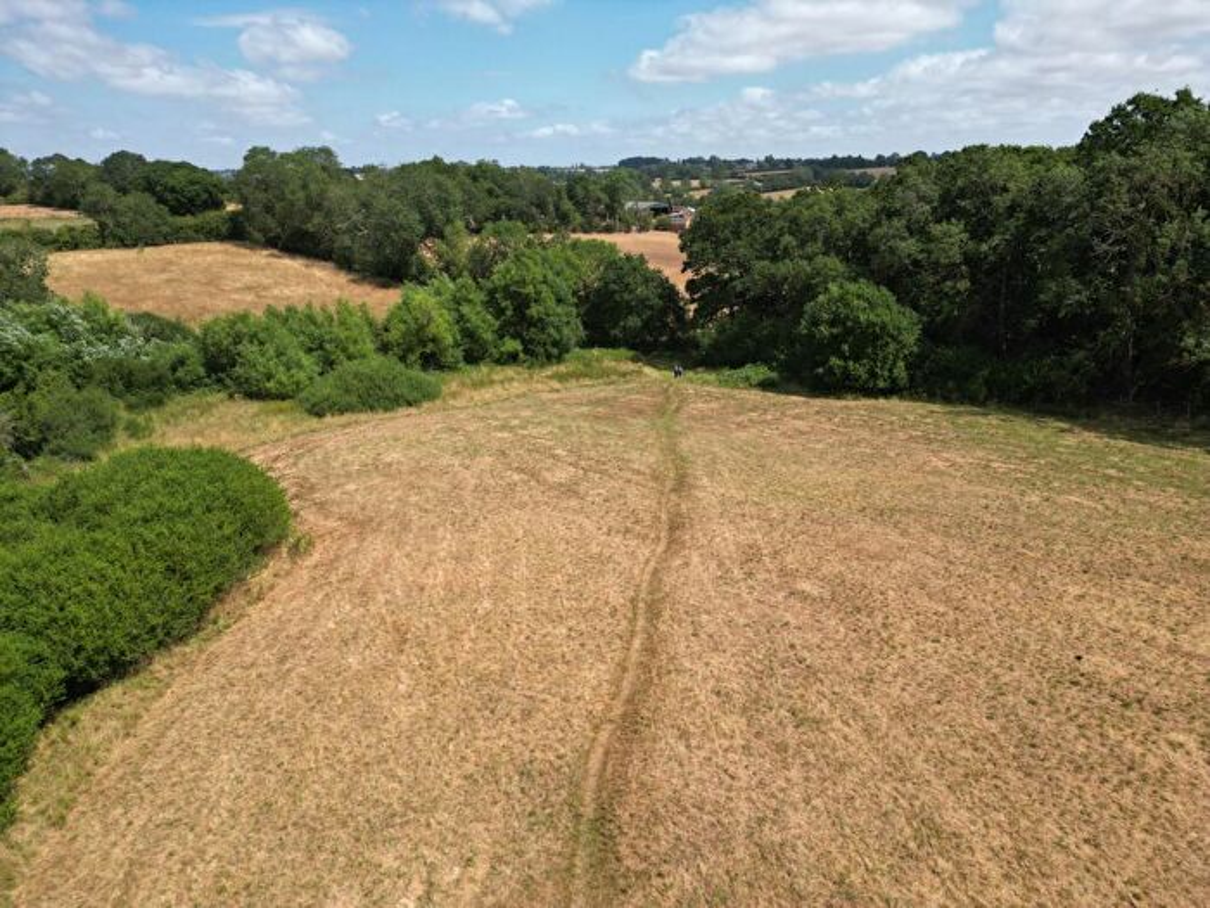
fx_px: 839
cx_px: 605
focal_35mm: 24
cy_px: 454
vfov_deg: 56.8
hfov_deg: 71.6
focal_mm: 6.72
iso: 100
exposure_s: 1/2500
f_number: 1.7
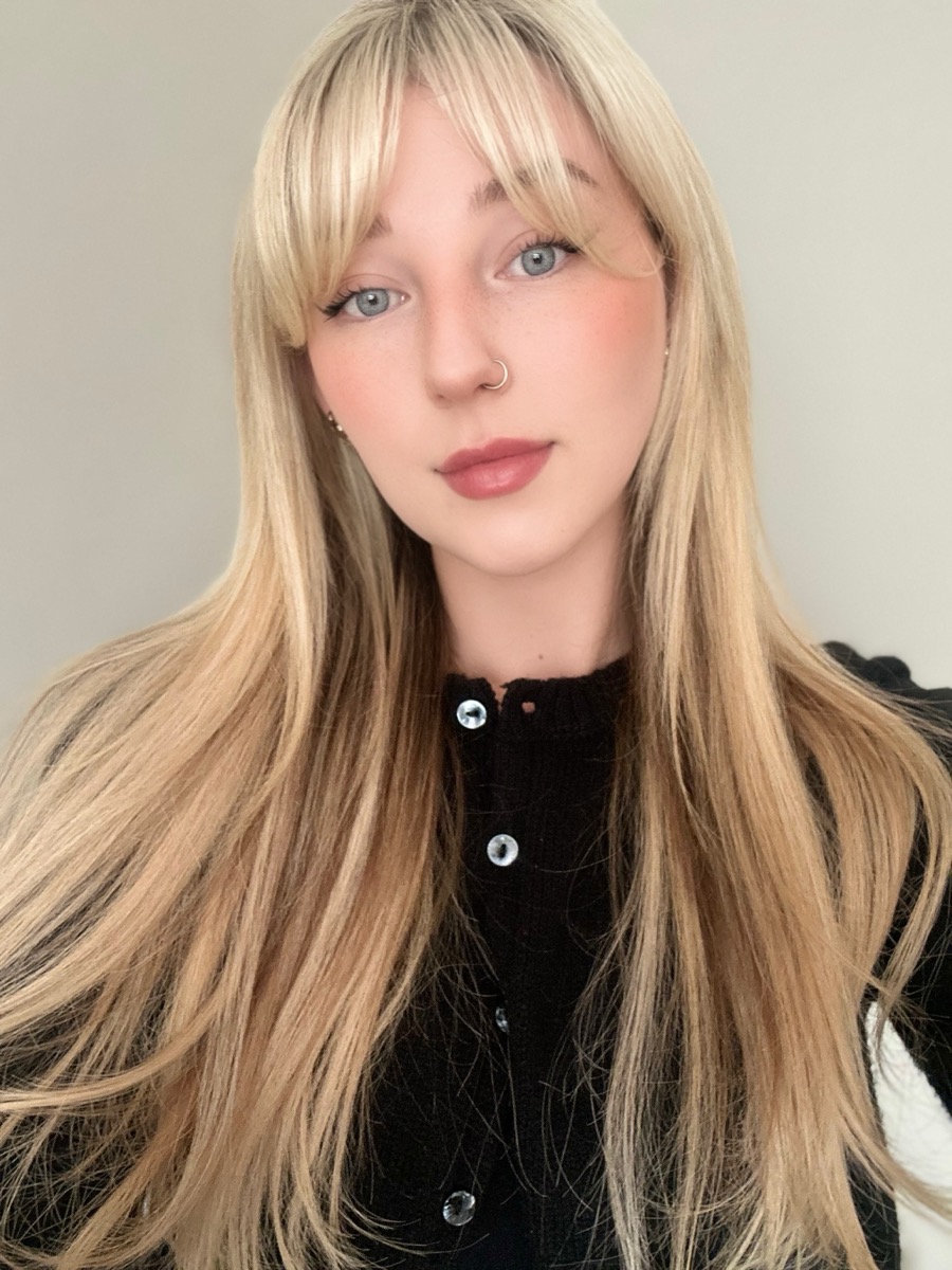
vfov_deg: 60.0
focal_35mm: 30
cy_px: 635
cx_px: 476
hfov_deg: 46.8
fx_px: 1100
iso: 160
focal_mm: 2.69
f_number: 1.9
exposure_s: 1/50
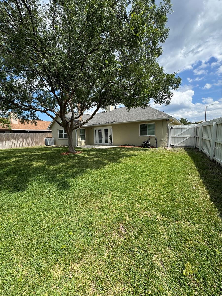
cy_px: 148
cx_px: 111
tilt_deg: -5.3
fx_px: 120
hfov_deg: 85.7
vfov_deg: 102.1
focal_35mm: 14
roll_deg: +2.6
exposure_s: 1/1094
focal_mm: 2.22
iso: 50
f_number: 2.2
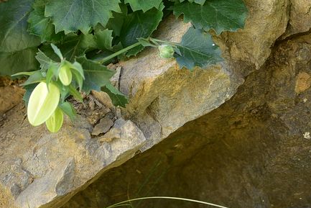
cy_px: -10
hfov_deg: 13.6
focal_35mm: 150
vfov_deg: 9.1
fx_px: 1296
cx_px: 237
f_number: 4.5
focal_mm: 50
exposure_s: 1/100
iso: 160
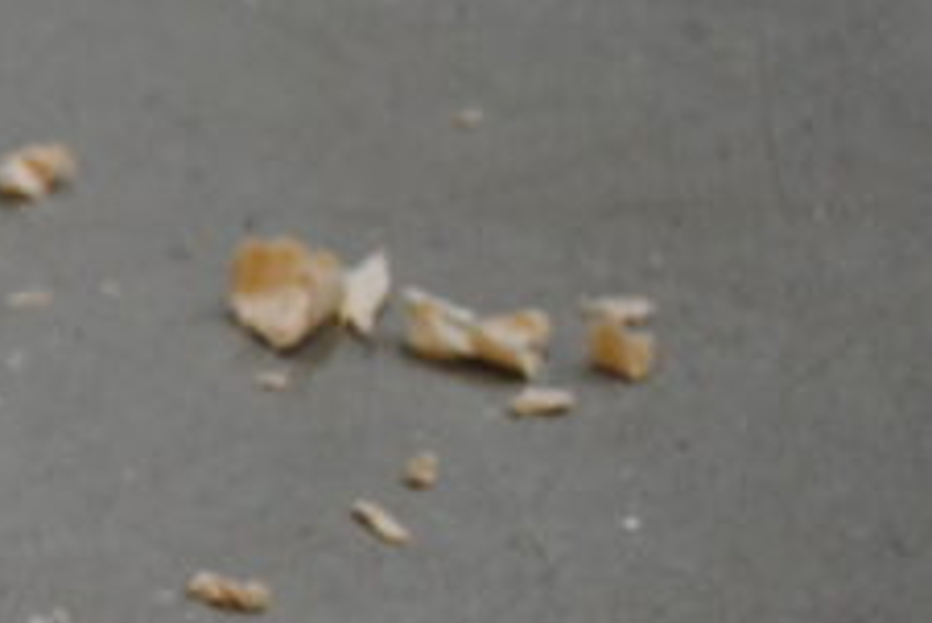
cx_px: -1431
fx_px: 6606
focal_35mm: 255
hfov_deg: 7.5
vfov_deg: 5.4
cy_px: 563
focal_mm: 32
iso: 200
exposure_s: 1/100
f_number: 4.8
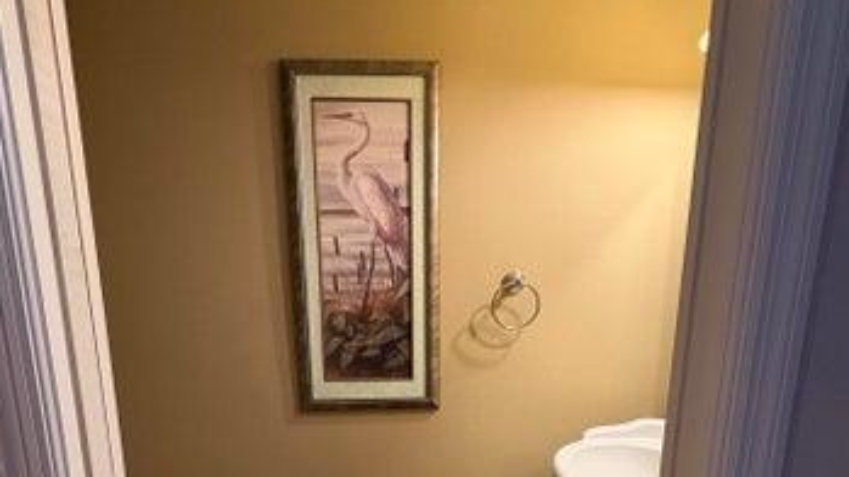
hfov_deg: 83.9
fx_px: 473
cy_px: 380
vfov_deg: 50.4
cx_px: 416
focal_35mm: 21
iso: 400
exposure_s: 1/60
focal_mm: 2.22
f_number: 2.2
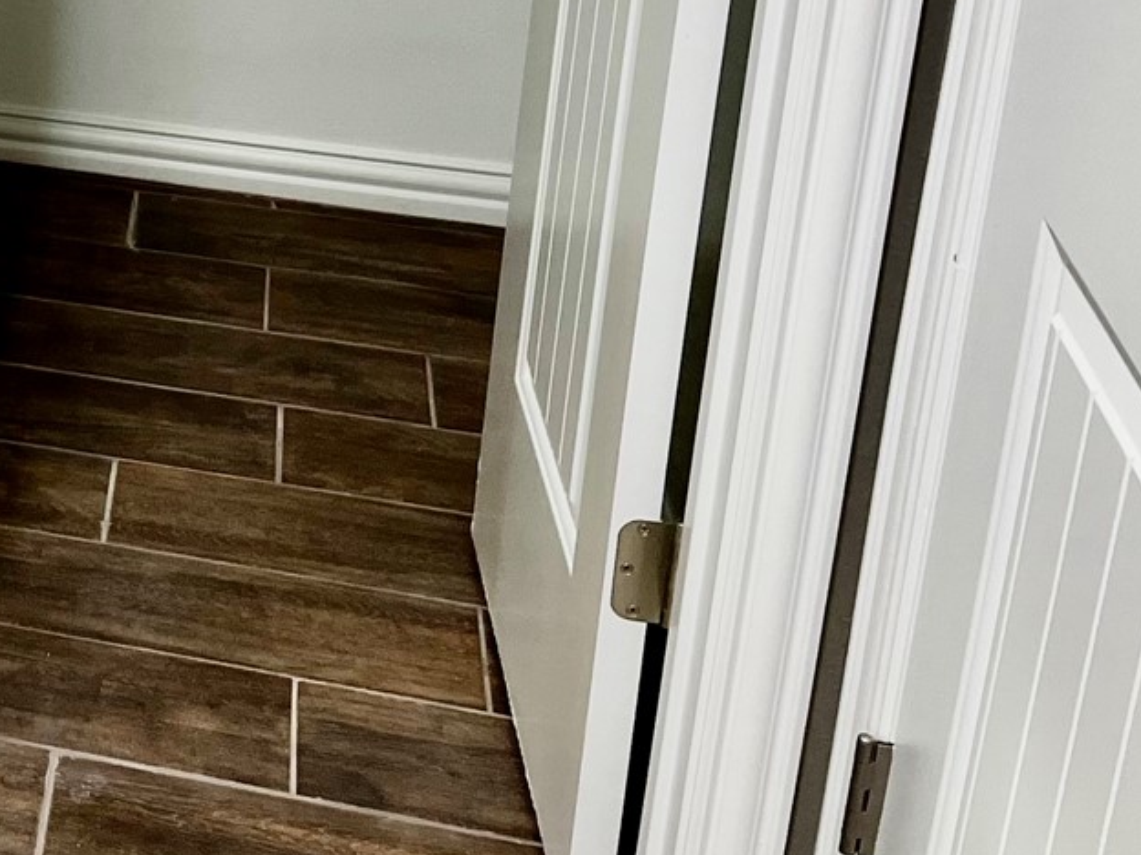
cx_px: -490
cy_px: -248
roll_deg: +0.2
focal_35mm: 80
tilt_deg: -15.9
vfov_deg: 17.3
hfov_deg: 21.2
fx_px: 2637
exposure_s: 1/60
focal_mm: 5.1
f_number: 1.6
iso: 64
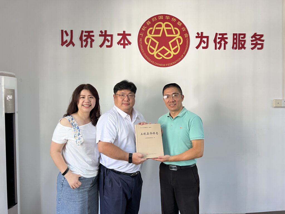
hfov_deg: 67.3
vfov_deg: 53.1
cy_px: 107
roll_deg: +0.2
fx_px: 214
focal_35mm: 26
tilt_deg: -0.7
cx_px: 142
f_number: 1.5
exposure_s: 1/50
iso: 100
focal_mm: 5.7
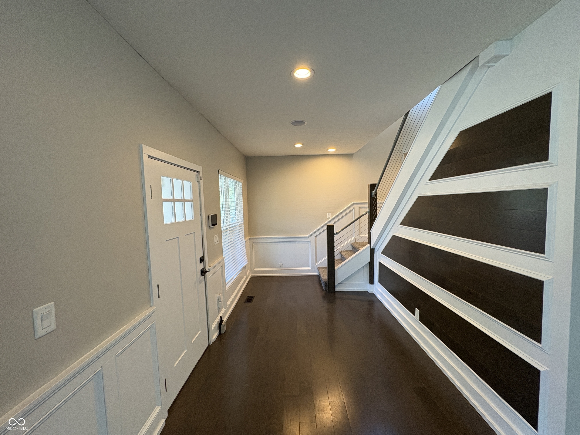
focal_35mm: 14
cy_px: 218
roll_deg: +1.2
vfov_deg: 85.7
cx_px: 290
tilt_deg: -4.4
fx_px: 235
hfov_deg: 102.1
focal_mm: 2.22
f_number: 2.2
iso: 200
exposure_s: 1/120
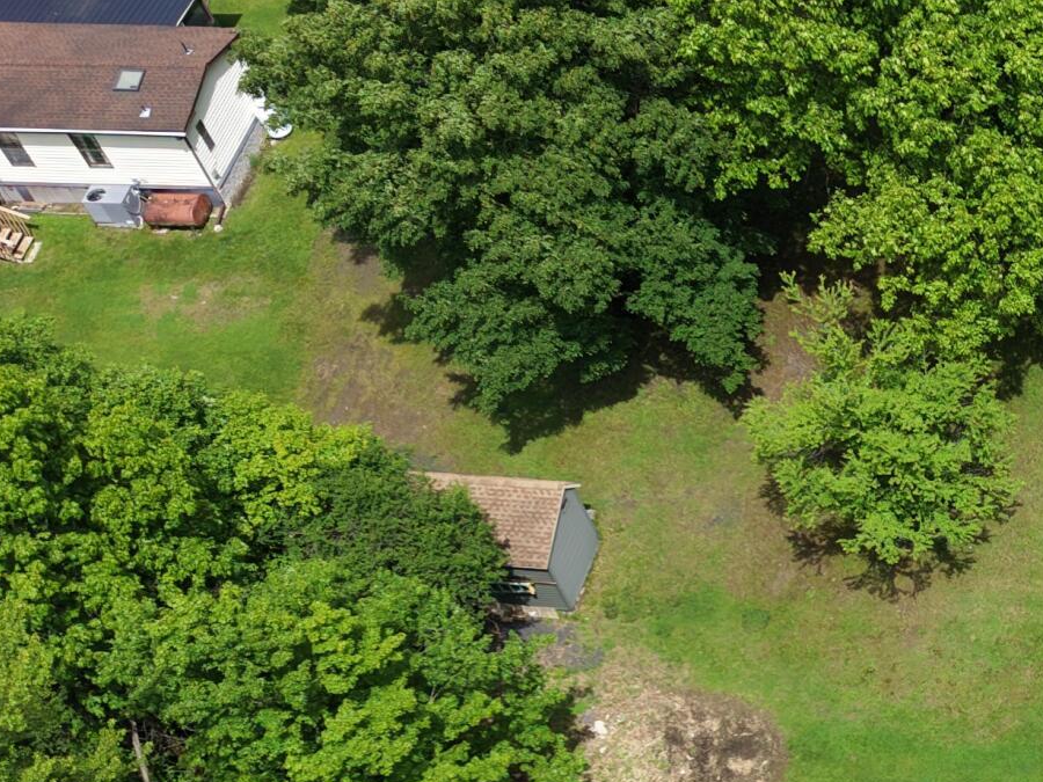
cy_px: 709
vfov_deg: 18.1
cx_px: 1525
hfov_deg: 21.0
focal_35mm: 80
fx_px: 2410
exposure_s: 1/3200
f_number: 1.8
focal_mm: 8.67
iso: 120
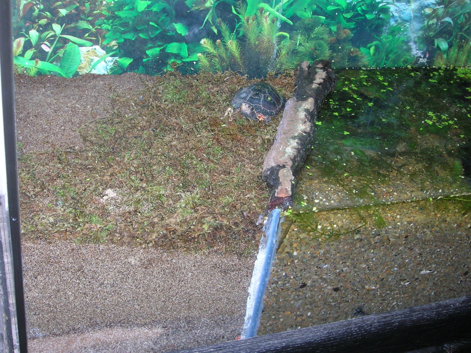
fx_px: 625
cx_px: 236
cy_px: 176
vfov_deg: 31.5
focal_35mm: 46
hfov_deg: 41.3
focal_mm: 7.7
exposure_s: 1/60.1
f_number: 3.2
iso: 90
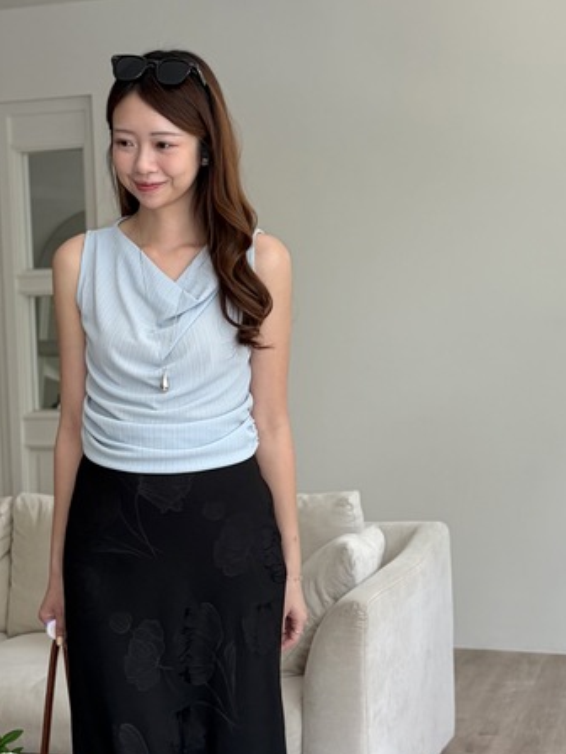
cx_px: 136
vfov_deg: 33.0
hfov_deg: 24.9
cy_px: 488
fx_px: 1264
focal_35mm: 58
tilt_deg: -2.7
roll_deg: +2.1
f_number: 1.6
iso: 64
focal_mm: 5.96
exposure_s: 1/122
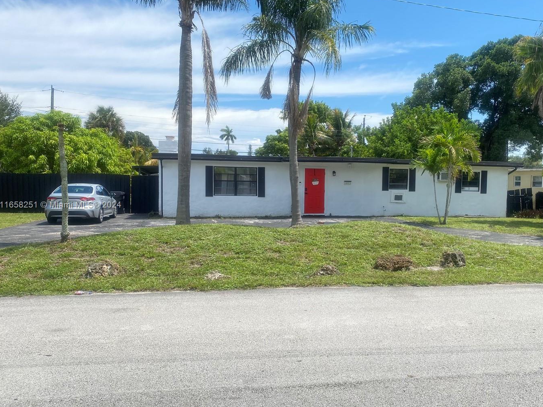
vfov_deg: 45.4
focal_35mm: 31
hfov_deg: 58.1
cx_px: 316
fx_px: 486
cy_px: 206
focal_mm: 4.25
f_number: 1.8
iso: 32
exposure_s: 1/2105
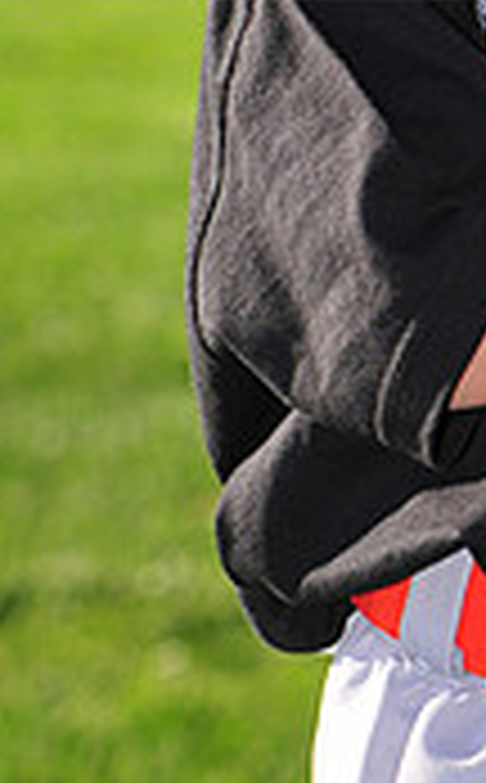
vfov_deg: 5.5
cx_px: 727
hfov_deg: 3.4
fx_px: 8151
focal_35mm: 383
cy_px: -140
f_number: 4.5
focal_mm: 75
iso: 200
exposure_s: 1/800
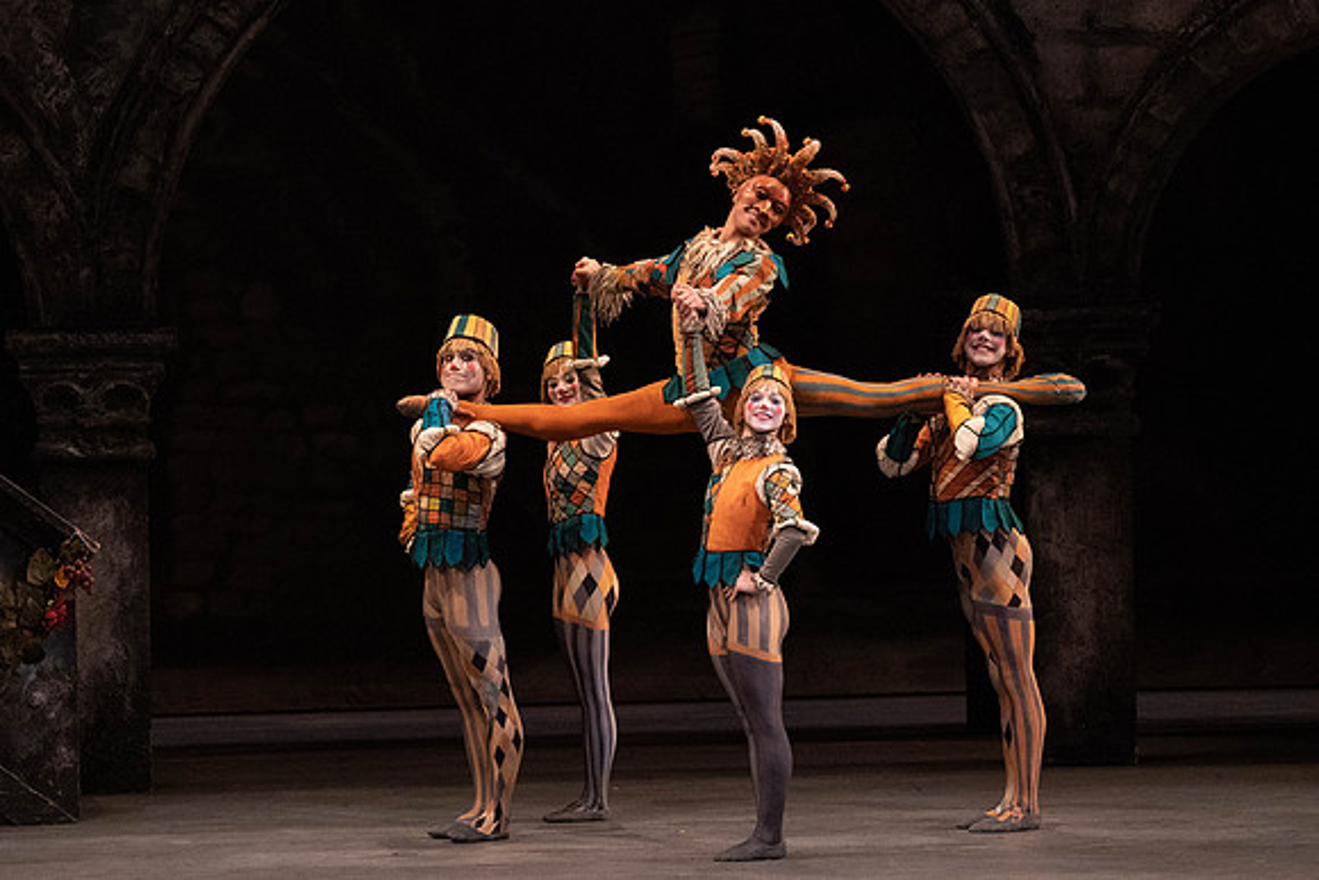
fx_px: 12110
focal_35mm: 330
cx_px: 624
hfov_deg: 6.2
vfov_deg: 4.2
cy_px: 389
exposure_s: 1/400
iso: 6400
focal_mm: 274
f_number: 9
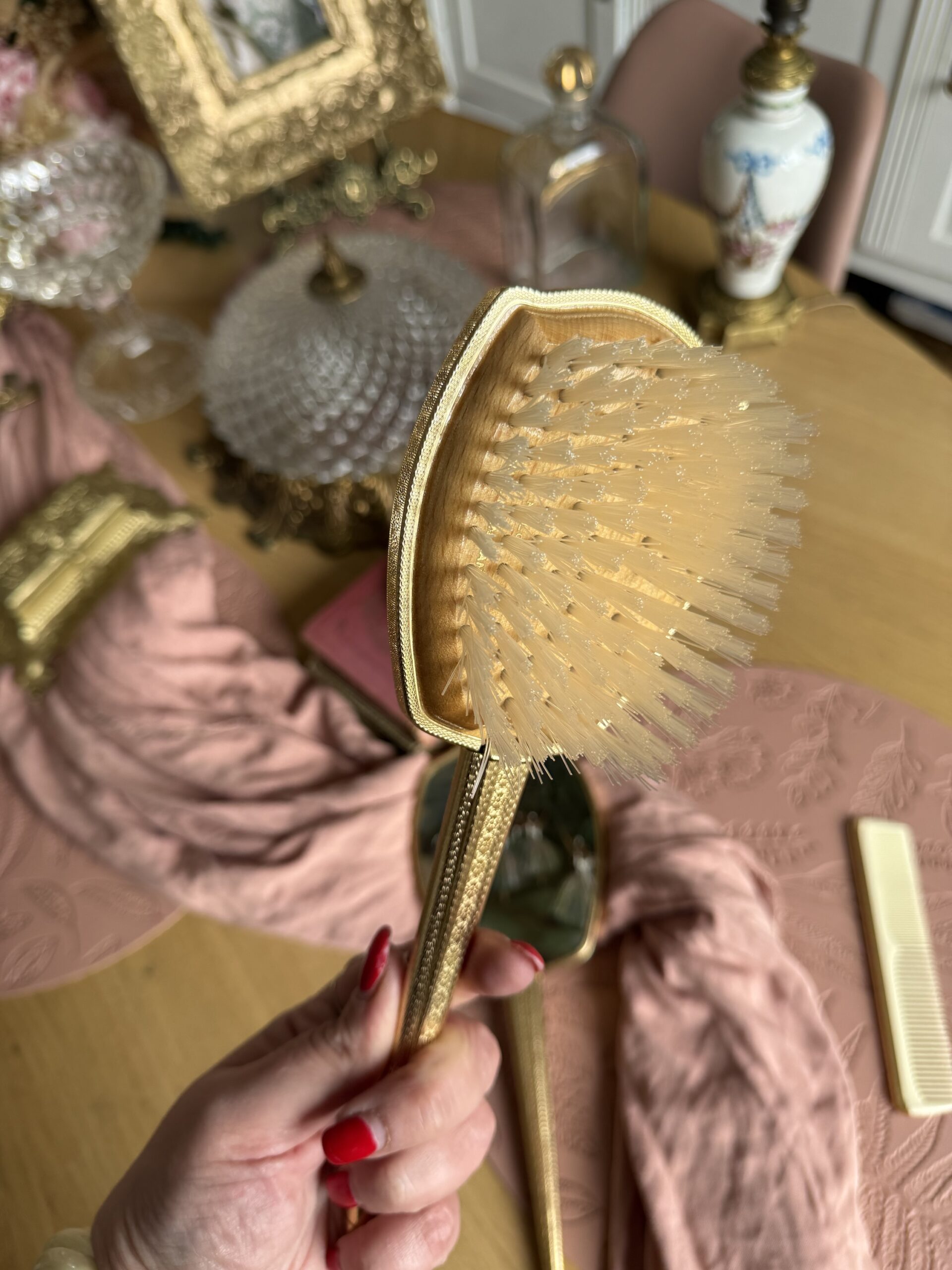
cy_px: 635
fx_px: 880
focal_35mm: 24
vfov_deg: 71.6
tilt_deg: -57.4
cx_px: 476
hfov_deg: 56.8
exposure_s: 1/121
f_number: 1.78
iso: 100
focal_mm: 6.76
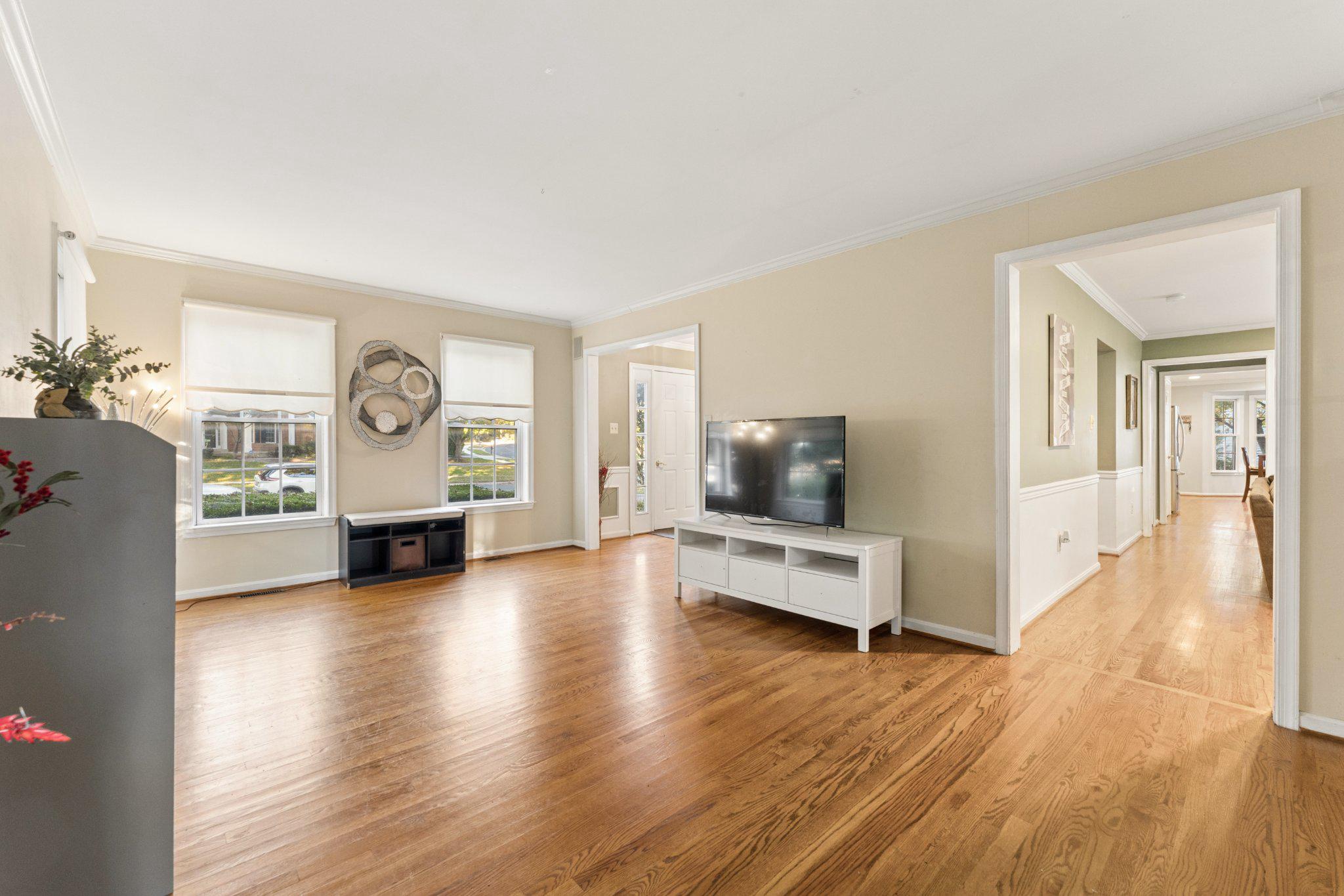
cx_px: 672
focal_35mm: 15
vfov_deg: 78.8
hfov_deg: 101.9
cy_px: 448
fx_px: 545
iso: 1250
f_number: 7.1
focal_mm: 14.6
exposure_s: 1/13
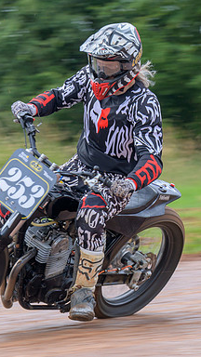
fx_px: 3468
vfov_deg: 5.9
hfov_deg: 3.3
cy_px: 190
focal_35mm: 366
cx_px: -33
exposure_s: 1/160
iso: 180
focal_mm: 110
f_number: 8
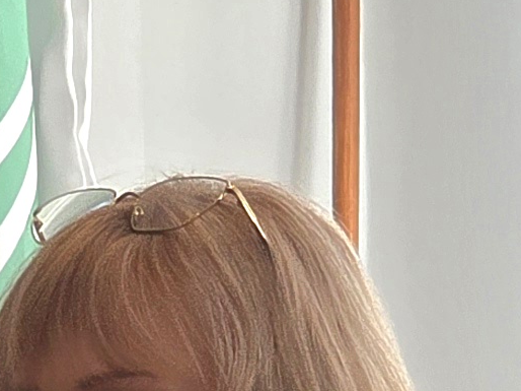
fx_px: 8079
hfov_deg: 3.7
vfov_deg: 2.8
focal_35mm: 537
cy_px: 389
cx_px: 5
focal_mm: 7.9
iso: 50
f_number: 2.4
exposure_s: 1/345
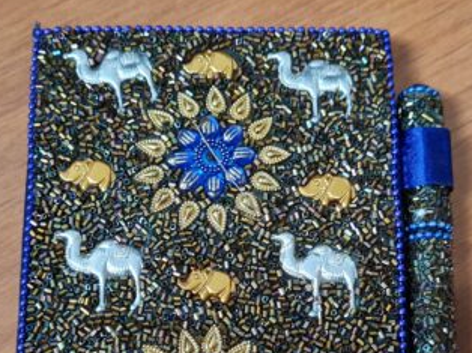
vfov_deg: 24.8
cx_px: 241
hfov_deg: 33.3
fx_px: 790
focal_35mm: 58
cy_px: 282
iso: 250
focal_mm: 5.4
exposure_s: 1/40
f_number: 1.8
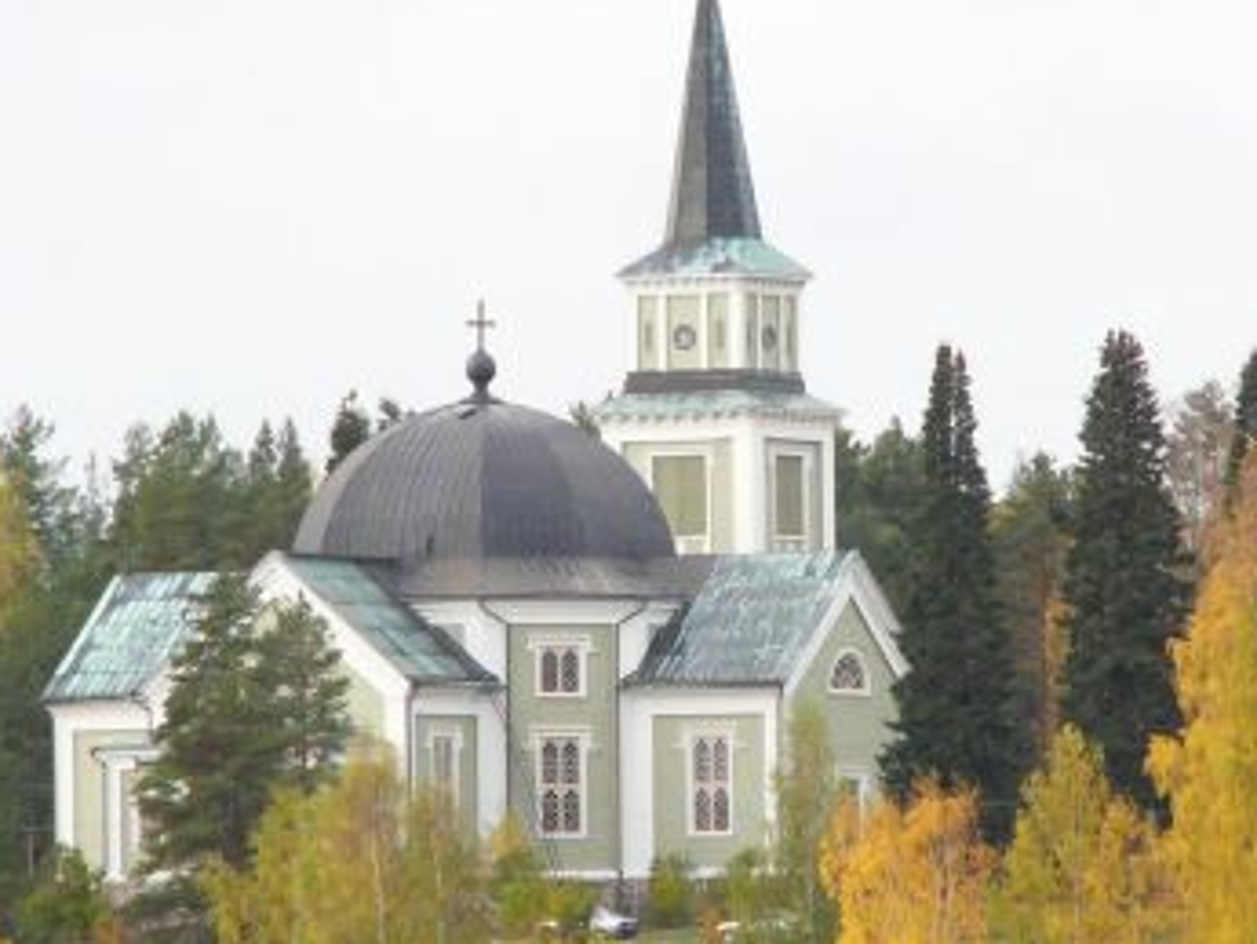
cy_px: 514
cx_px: 783
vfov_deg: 3.1
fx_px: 17291
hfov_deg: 4.2
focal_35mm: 476
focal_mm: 47.5
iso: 400
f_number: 4.6
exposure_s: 1/500
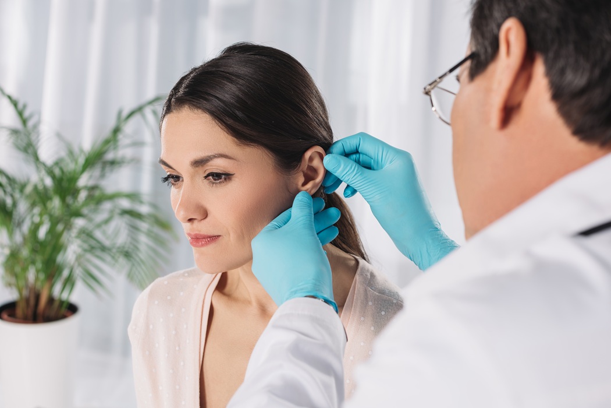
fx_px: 849
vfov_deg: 27.0
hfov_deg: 39.6
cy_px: 204
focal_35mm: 50
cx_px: 306
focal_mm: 50
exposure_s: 1/160
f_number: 5
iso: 125
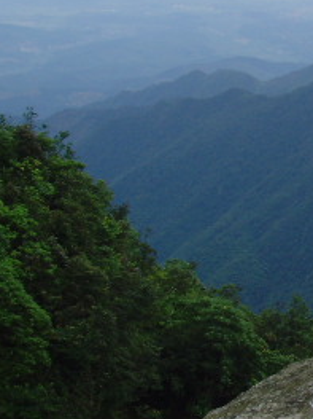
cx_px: 445
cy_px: 143
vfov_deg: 20.6
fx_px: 1146
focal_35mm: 95
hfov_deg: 14.6
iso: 80
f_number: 6.3
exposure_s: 1/180
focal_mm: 6.6
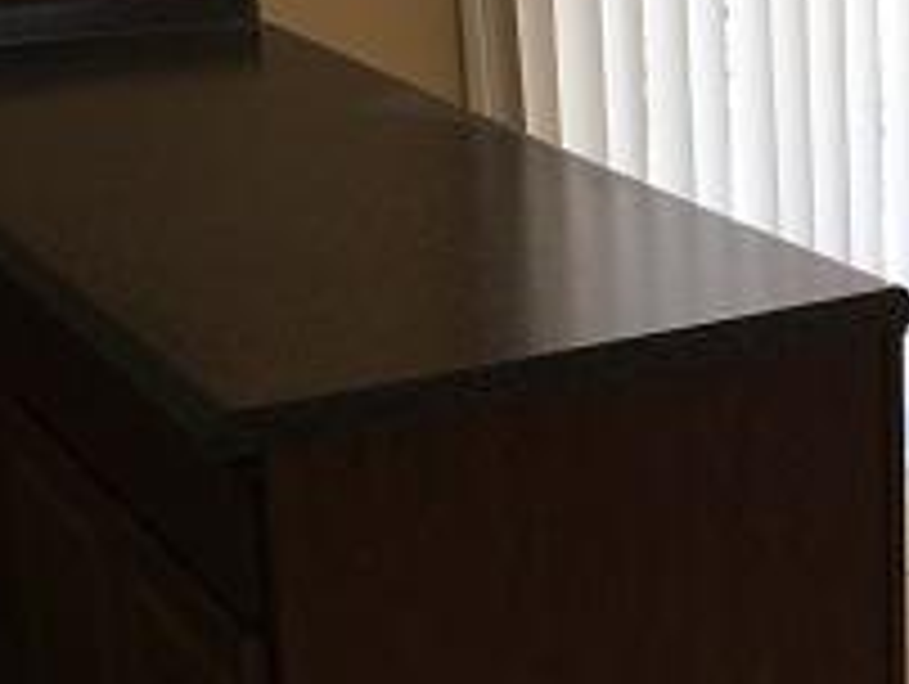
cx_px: 1120
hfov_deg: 21.0
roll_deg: -1.2
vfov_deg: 17.2
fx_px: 2261
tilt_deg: -15.0
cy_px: 292
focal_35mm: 86
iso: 32
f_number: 2.2
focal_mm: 4.15
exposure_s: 1/60
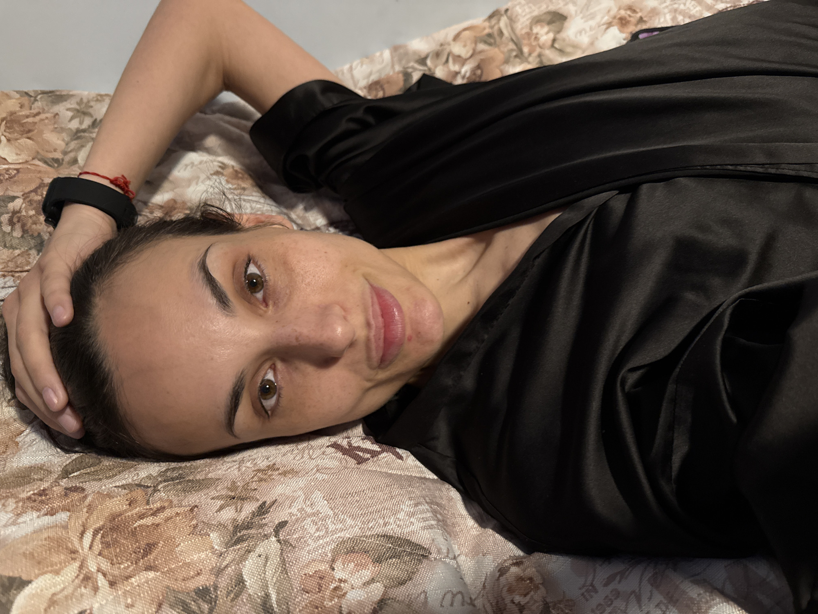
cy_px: 307
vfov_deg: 56.8
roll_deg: +22.9
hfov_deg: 71.6
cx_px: 409
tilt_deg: -42.9
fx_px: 567
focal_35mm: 24
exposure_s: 1/25
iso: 800
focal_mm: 6.76
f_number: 1.78
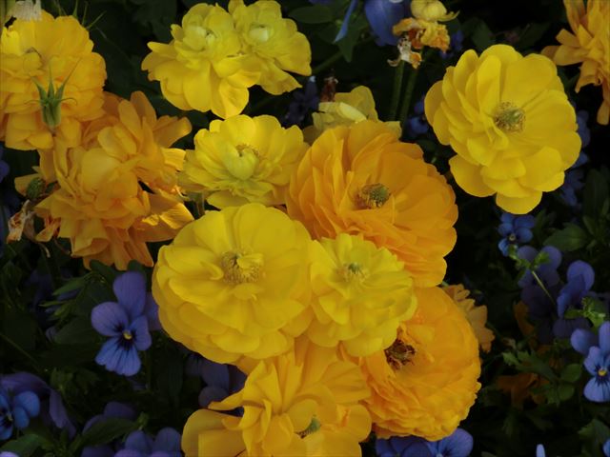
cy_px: 228
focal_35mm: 108
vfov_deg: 13.7
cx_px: 305
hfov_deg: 18.2
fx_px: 1903
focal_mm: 19.6
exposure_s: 1/125
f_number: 5.9
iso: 50
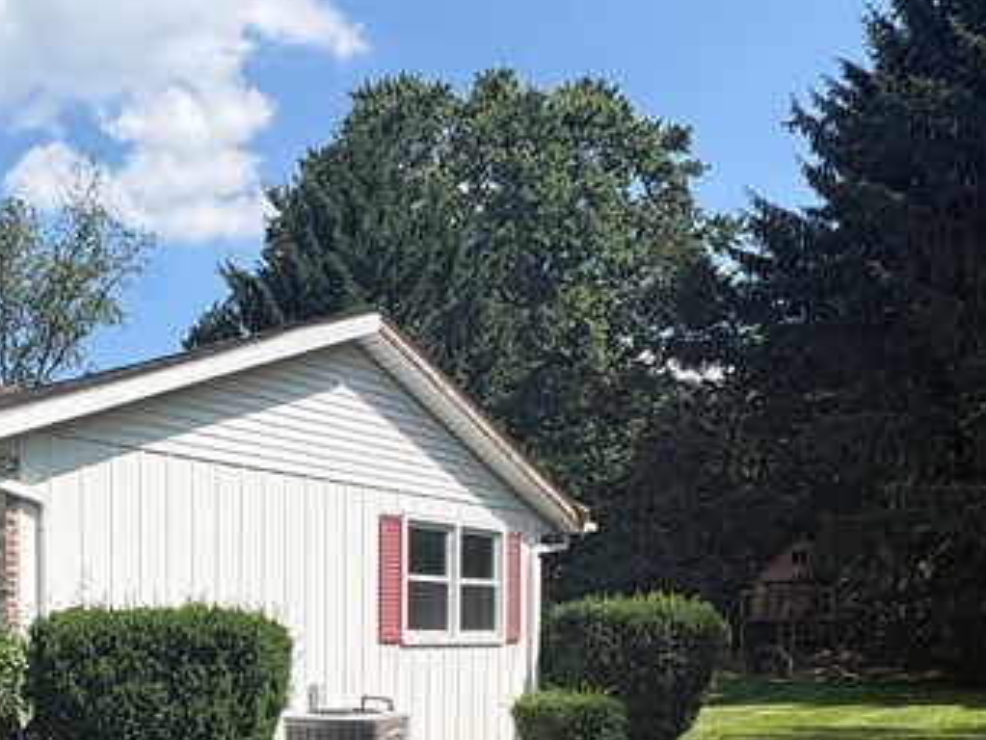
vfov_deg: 32.3
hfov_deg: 40.9
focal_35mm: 42
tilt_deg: -2.2
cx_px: 75
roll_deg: +1.2
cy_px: 694
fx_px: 1197
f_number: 2.2
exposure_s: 1/1299
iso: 40
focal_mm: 2.22
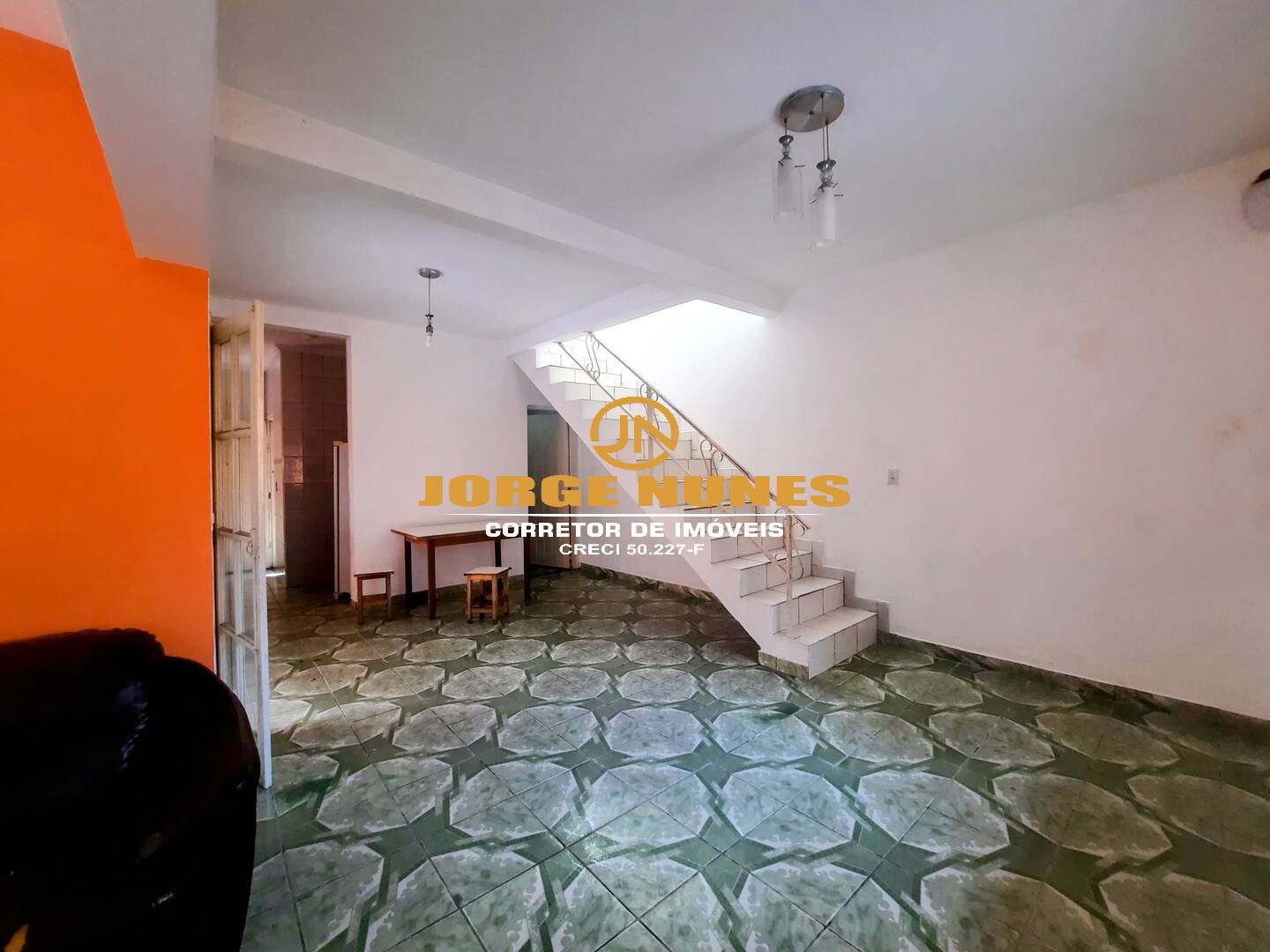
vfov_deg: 89.9
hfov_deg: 106.2
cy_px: 476
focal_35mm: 13
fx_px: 477
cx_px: 635
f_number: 2.2
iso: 80
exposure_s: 1/40
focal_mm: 1.74
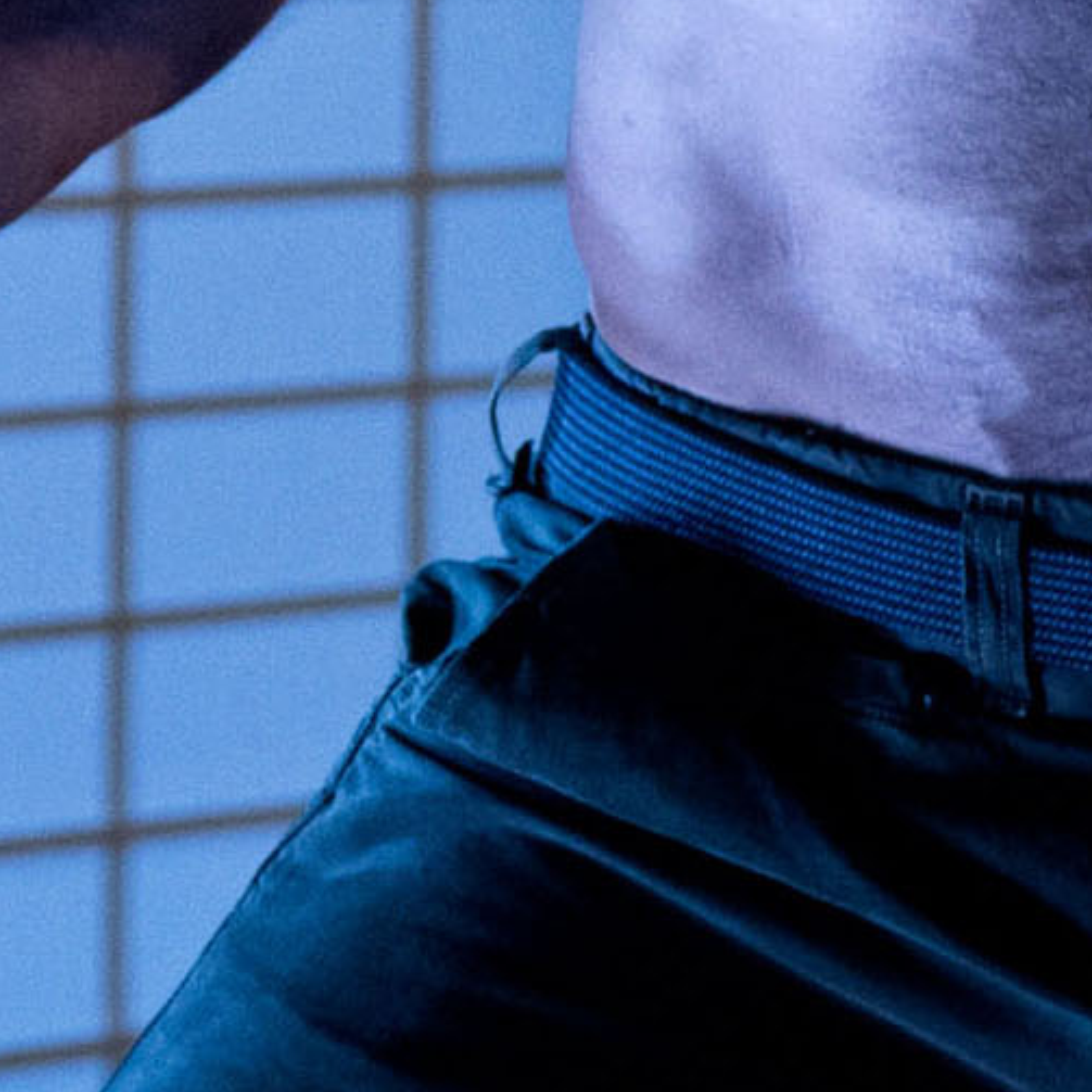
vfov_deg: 5.3
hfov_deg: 5.3
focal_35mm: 328
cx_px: -358
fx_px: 11706
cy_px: -182
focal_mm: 65
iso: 5000
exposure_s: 1/200
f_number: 3.2
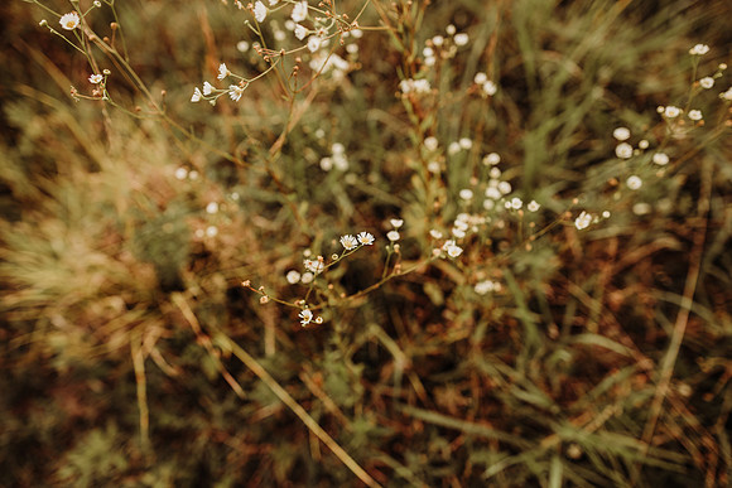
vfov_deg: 53.2
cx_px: 366
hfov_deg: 73.7
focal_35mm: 24
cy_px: 244
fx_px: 488
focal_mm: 24
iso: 160
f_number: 2.8
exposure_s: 1/500
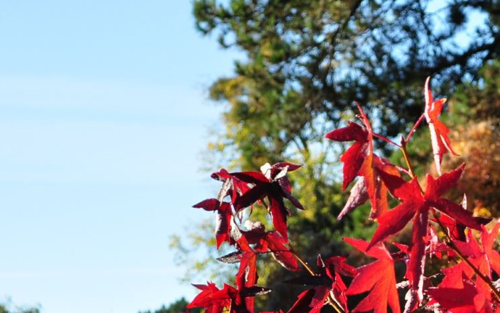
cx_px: 581
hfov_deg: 8.7
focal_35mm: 237
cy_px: 346
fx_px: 3235
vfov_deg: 5.5
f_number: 7.1
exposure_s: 1/500
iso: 400
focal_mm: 55
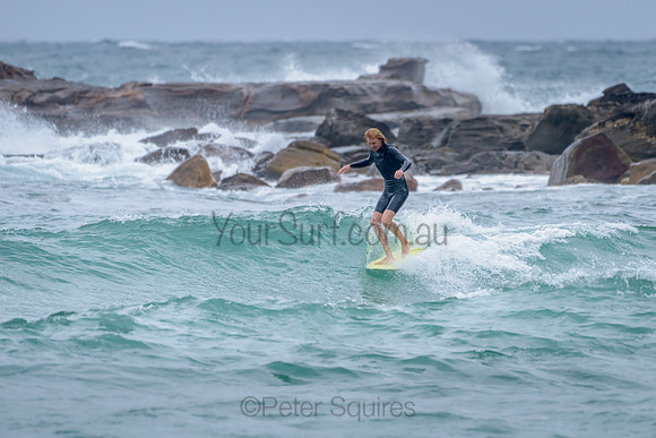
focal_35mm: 613
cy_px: 238
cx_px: 397
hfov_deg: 3.4
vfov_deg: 2.2
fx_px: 11176
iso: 450
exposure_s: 1/800
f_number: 5.6
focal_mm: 500
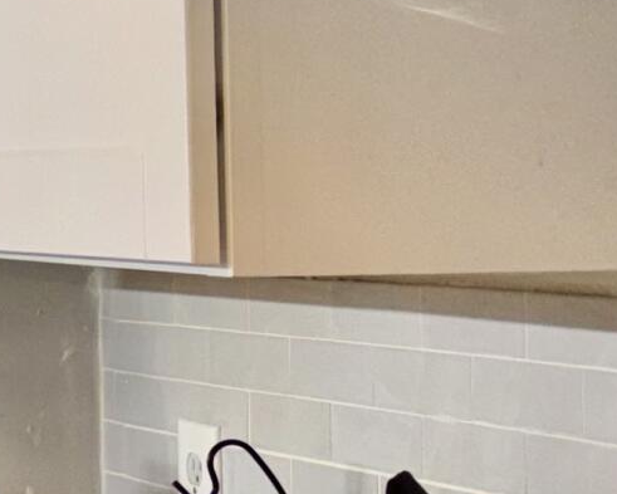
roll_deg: +1.1
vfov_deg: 10.0
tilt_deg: +0.9
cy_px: 168
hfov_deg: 9.7
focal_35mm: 155
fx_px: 2831
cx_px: -1223
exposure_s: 1/38
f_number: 1.6
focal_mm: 5.96
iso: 32
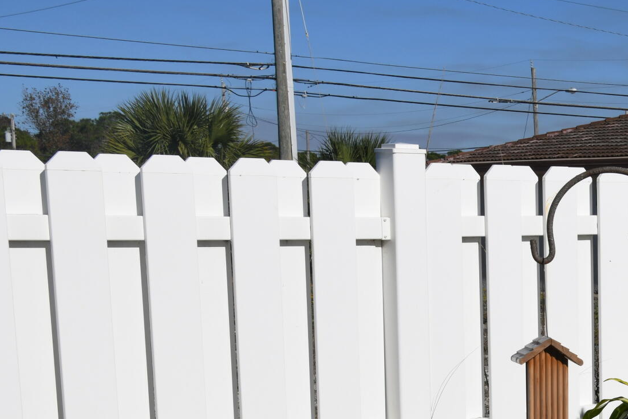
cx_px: 784
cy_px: 506
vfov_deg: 14.2
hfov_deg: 20.3
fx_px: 1622
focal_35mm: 93
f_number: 13
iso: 200
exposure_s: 1/640
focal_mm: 34
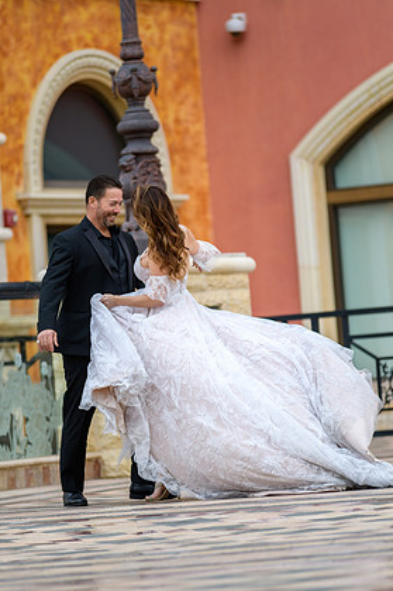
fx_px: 3523
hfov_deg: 6.4
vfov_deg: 9.6
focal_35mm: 215
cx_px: 199
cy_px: 315
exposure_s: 1/2000
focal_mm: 200
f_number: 2.8
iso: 400
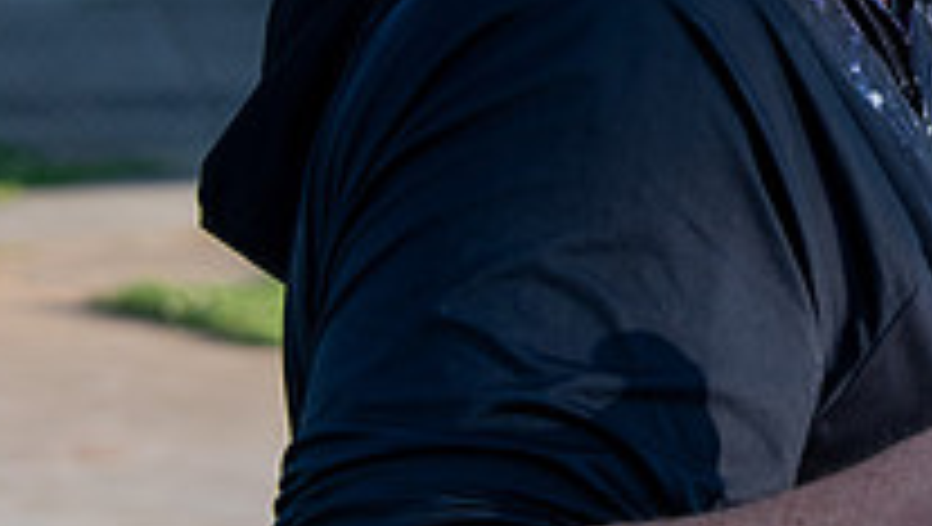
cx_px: 1036
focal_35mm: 245
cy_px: -107
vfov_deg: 5.0
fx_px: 6062
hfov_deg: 8.7
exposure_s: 1/640
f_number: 5.6
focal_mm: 62
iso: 500
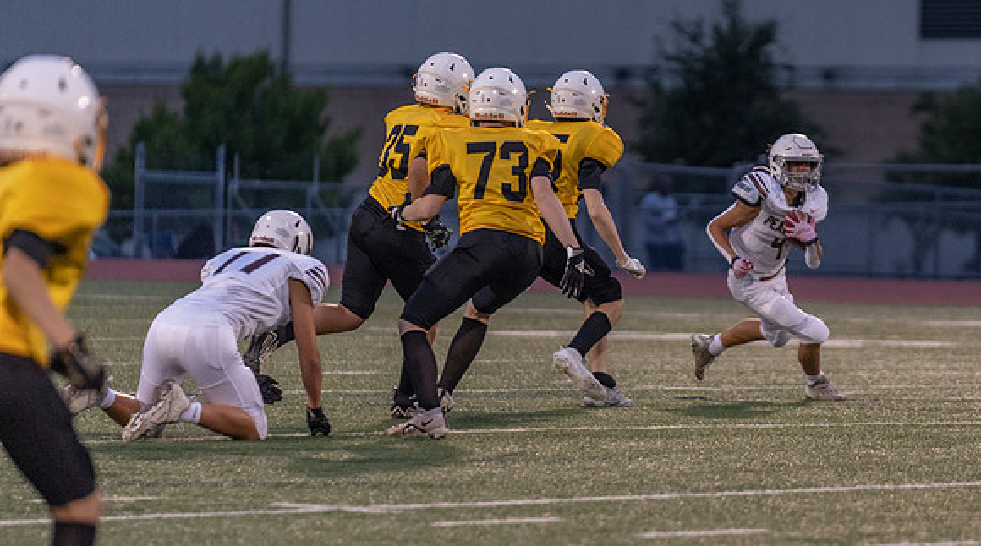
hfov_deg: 6.8
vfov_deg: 3.8
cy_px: 261
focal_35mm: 318
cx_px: 730
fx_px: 8242
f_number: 2.8
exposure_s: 1/1250
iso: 2000
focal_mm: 200
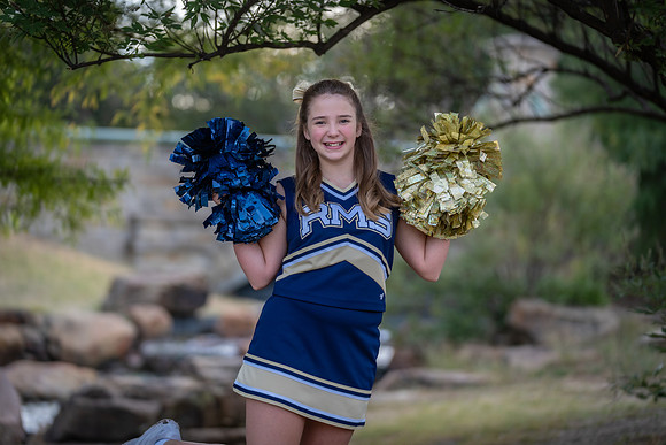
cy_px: 222
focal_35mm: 119
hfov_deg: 17.2
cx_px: 333
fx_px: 2202
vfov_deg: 11.5
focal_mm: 119
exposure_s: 1/320
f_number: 2.8
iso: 160
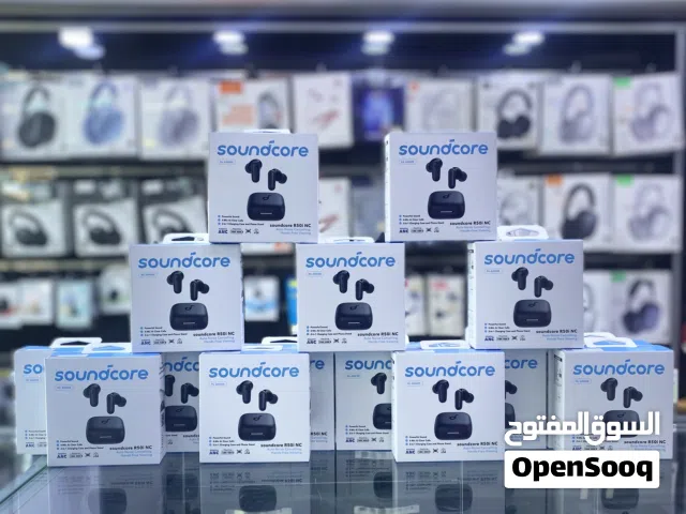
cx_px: 343
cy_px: 257
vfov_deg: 53.1
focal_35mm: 26
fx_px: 515
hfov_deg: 67.3
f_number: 1.8
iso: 32
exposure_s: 1/124
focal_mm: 4.25
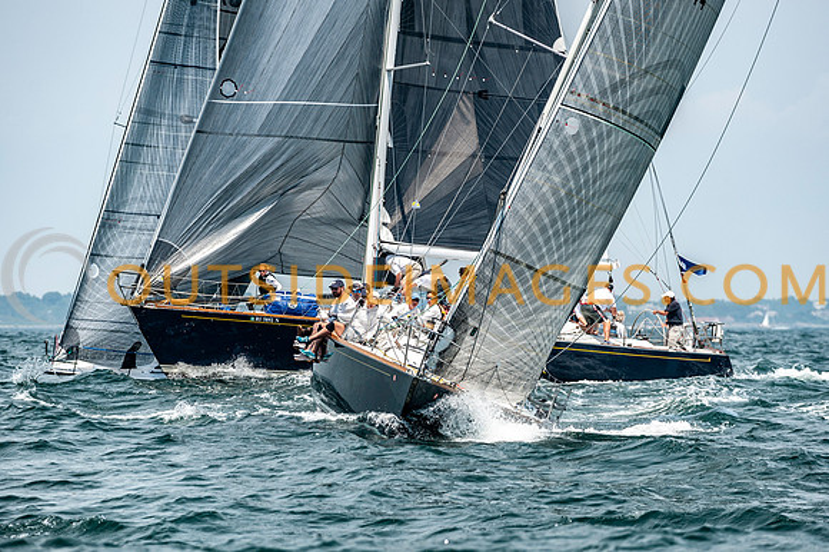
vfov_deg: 5.7
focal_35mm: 240
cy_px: 315
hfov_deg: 8.6
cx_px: 413
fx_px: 5528
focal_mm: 200
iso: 320
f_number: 5
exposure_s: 1/3200
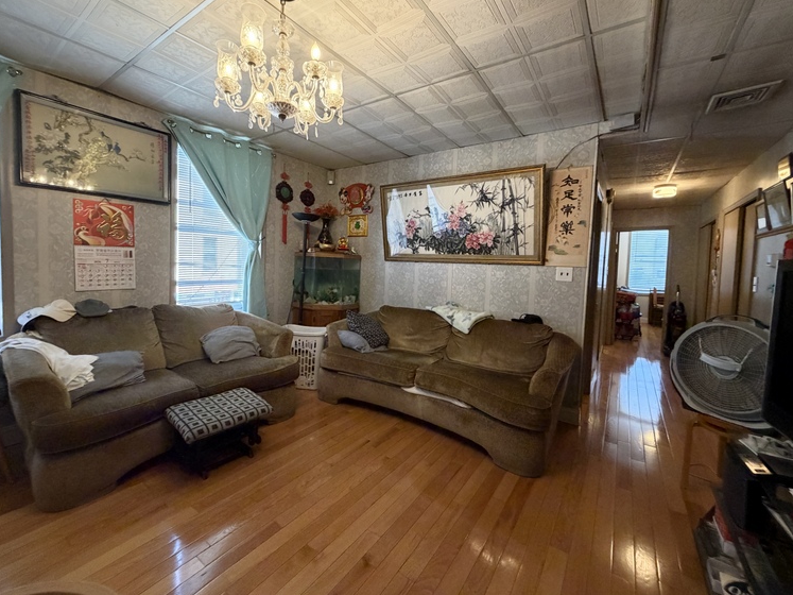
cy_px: 278
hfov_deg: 98.2
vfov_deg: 81.6
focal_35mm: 15
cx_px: 387
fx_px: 344
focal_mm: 2.22
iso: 500
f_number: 2.2
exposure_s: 1/60
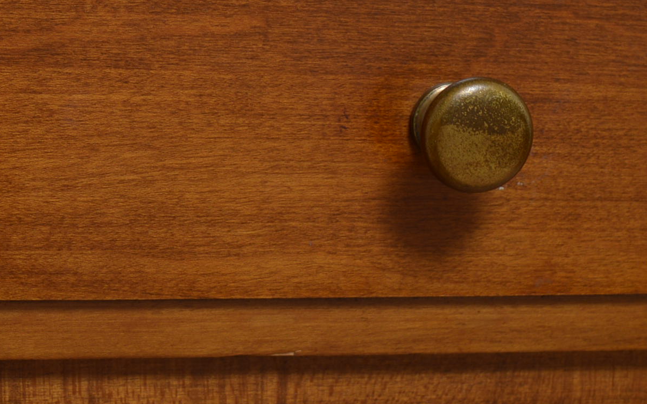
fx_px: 2292
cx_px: 71
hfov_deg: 15.9
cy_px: 41
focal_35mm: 130
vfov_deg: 10.0
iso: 100
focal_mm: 34
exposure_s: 1/125
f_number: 5.6
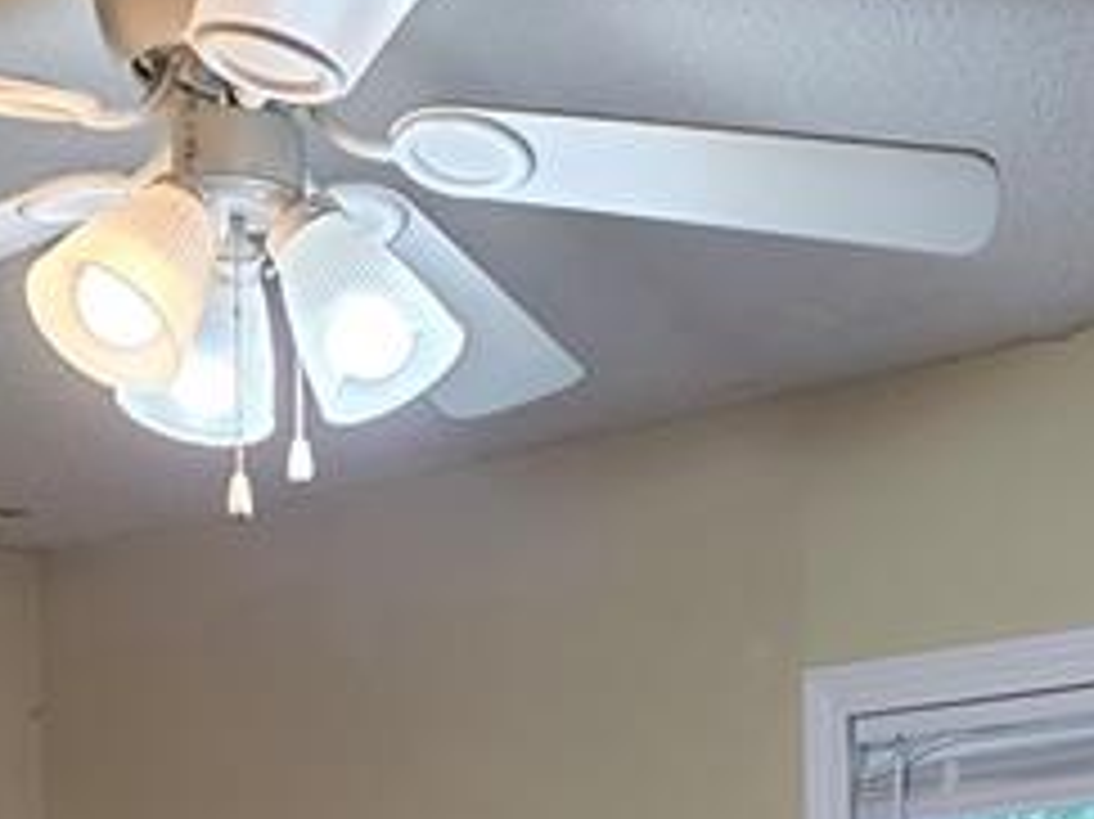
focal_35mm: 97
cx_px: 779
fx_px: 3064
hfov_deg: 20.1
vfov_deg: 14.3
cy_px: 1197
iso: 160
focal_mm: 6.3
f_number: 1.7
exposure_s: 1/120
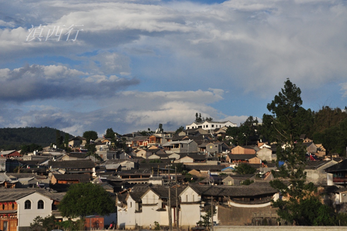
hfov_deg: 19.5
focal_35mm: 105
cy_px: 116
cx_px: 174
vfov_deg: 13.0
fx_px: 1011
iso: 800
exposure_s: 1/2500
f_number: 9
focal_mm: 70
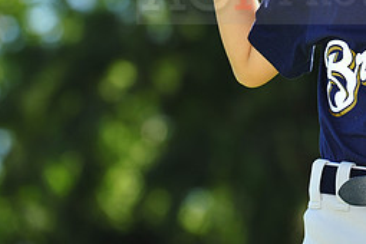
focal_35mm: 352
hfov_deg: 5.8
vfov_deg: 3.9
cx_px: 377
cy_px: -19
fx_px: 3578
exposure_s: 1/500
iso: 200
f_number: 4
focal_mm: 155
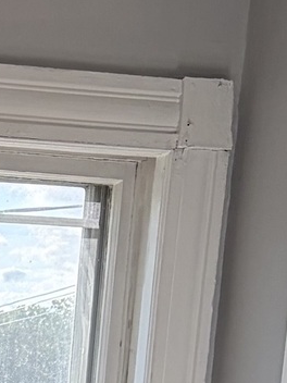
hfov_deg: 7.9
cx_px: -486
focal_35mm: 170
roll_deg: -1.9
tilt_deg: -11.6
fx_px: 1879
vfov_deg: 10.4
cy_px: 831
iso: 64
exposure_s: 1/1135
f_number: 1.6
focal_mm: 5.96
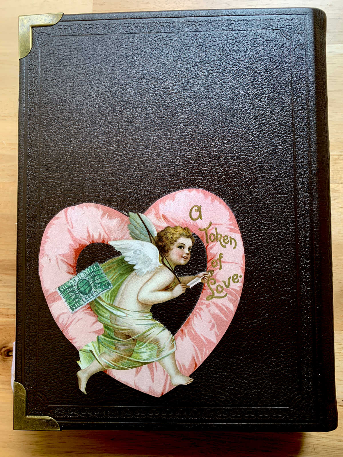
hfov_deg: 53.1
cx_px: 172
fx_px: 344
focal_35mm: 26
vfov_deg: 67.3
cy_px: 228
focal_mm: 4.25
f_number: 1.8
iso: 40
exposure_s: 1/122
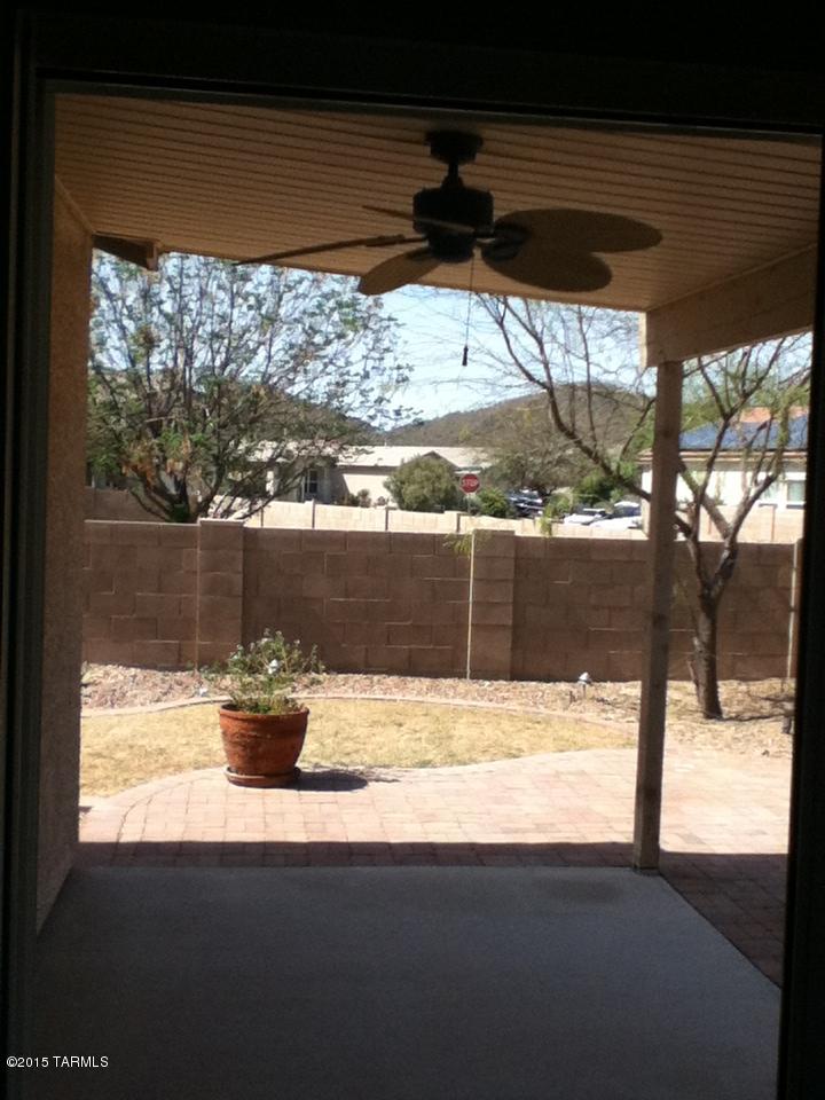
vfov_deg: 56.8
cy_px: 550
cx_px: 412
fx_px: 1017
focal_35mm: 32
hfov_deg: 44.2
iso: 80
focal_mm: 3.85
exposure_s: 1/1029
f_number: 2.4
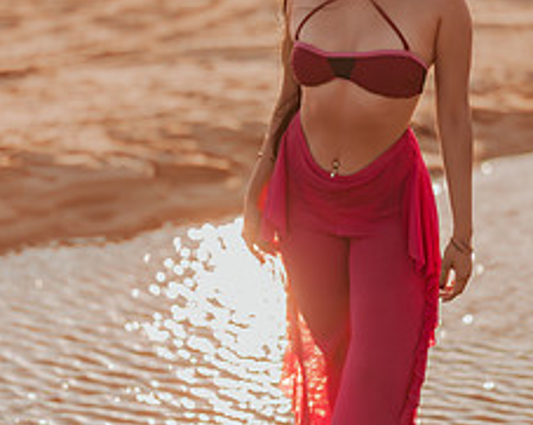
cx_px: 308
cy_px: 183
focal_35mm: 108
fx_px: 1701
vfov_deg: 14.2
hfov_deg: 17.8
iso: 100
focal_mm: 58
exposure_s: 1/5000
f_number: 1.4
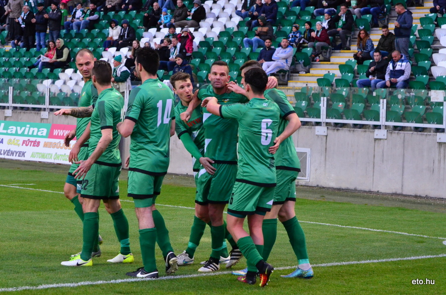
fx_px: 1298
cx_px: 223
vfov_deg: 13.0
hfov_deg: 19.5
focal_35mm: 105
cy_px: 148
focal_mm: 70
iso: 3200
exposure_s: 1/640
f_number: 5.6
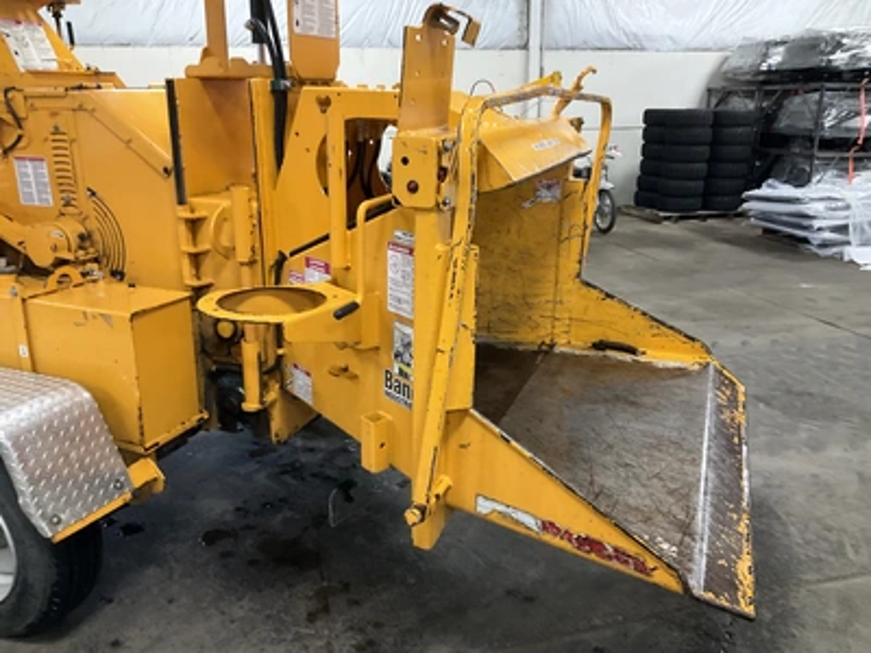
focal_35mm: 29
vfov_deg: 48.2
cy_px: 326
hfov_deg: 61.7
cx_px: 436
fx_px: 730
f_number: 1.8
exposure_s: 1/40
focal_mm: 3
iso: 200
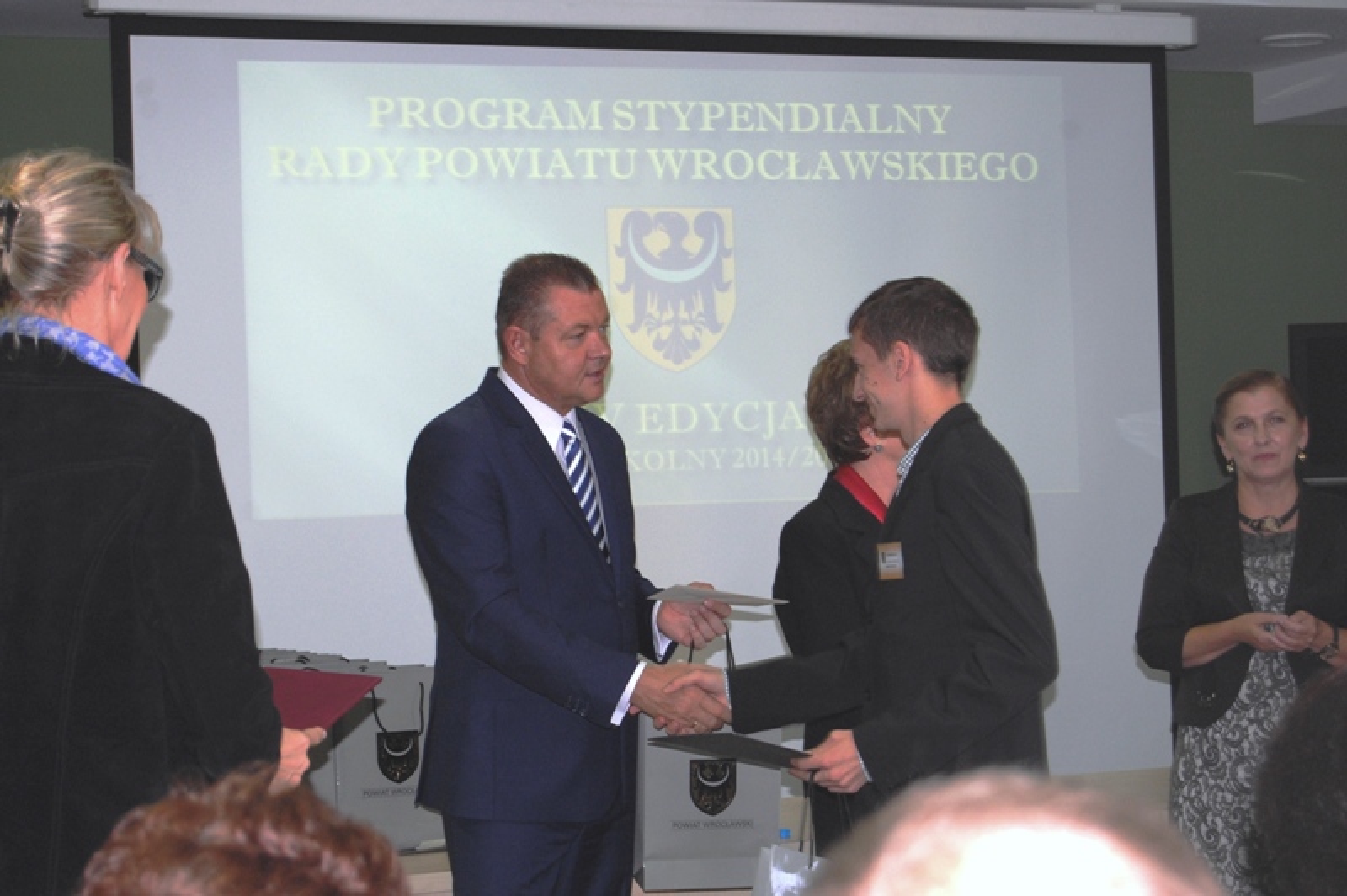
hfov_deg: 24.6
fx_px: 3084
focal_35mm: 82
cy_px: 448
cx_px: 674
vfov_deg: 16.5
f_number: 5.6
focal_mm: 55
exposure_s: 1/60
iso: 400
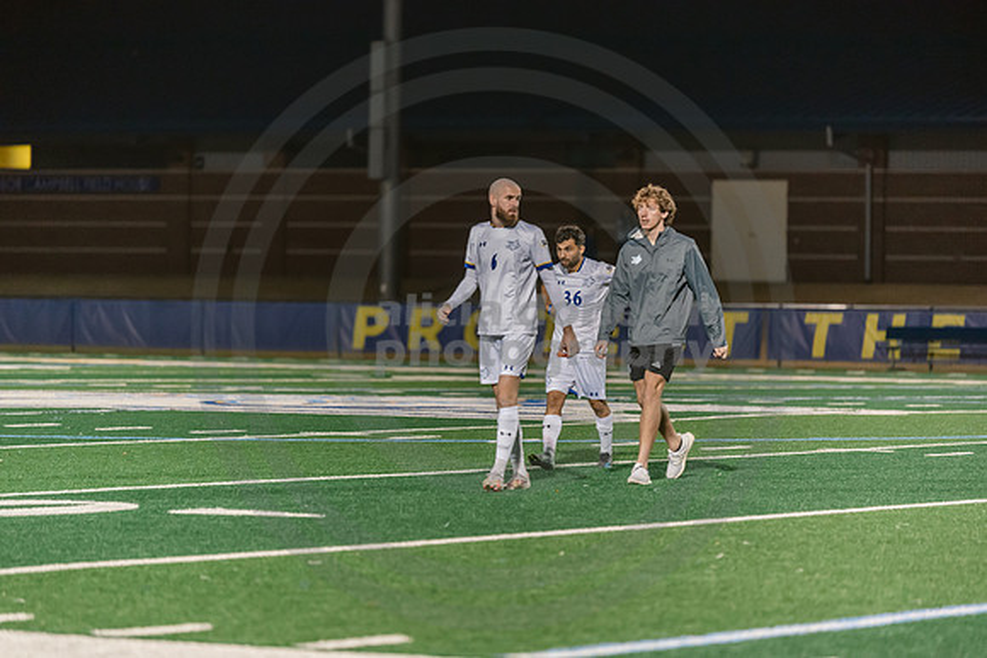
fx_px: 5484
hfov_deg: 10.3
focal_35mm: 200
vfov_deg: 6.9
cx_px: 494
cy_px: 329
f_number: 2.8
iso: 2500
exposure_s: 1/640
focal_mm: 200
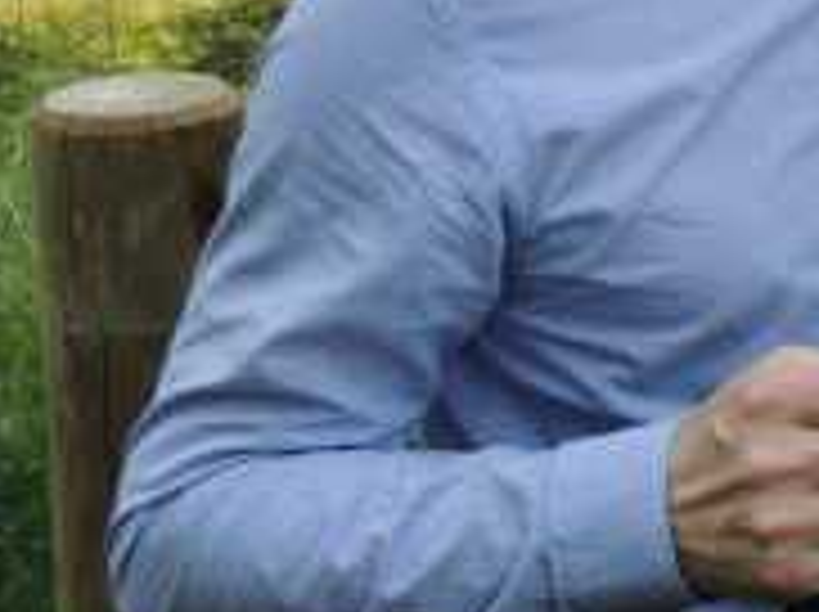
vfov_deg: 11.7
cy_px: -292
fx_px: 2859
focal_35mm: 121
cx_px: 1244
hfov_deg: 15.1
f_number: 3.2
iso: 100
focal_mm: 5.8
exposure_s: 1/160
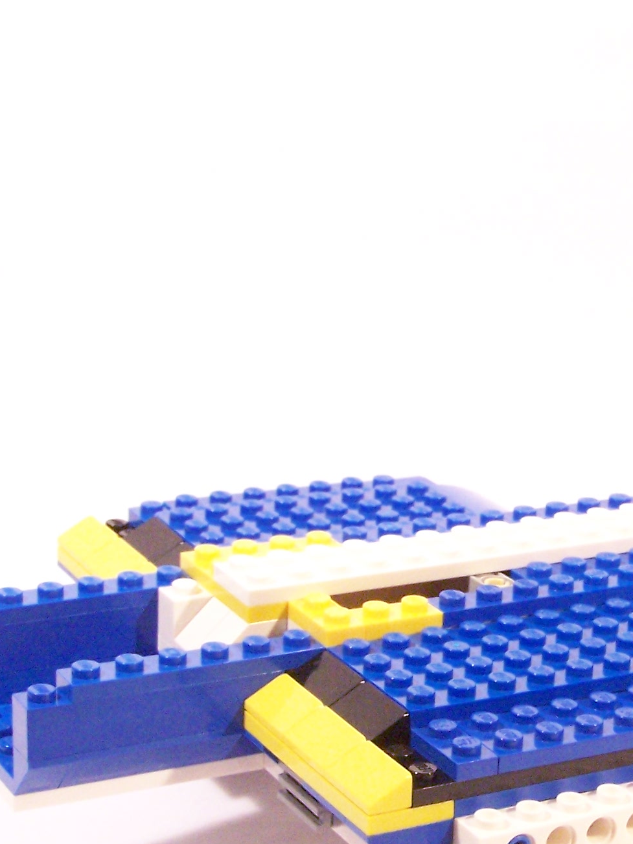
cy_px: 571
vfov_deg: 22.9
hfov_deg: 17.0
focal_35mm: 85
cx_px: 641
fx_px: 2073
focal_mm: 7.1
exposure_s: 1/20
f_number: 3.6
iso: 400
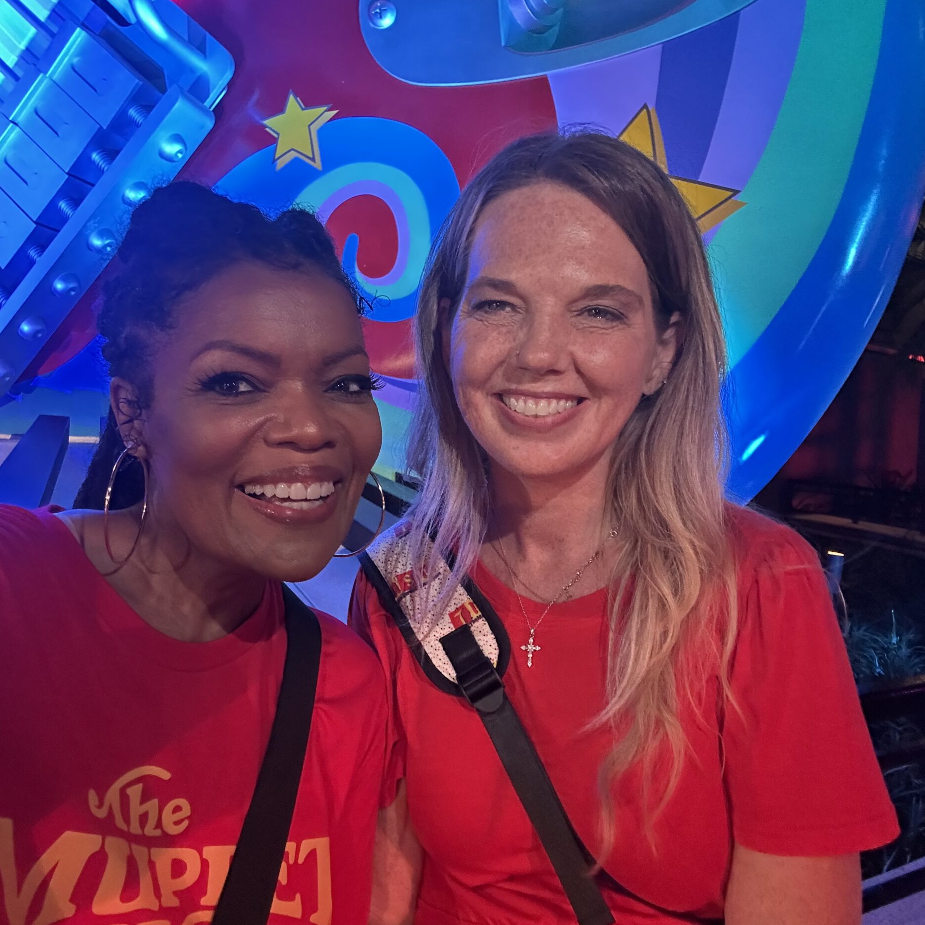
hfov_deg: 57.2
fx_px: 847
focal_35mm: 28
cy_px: 457
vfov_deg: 57.3
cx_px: 420
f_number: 1.9
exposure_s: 1/30
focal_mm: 2.69
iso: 400
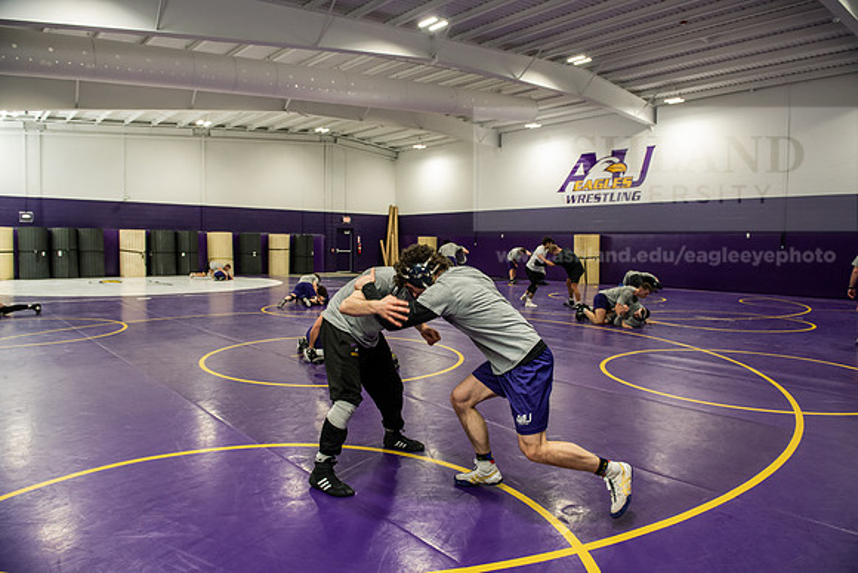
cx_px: 429
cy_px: 286
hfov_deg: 73.7
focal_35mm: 24
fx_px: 572
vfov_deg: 53.2
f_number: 4
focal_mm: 24
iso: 2000
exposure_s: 1/250
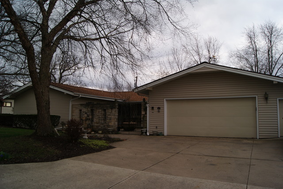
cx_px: 142
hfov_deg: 61.9
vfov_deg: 43.7
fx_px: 236
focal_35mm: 30
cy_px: 94
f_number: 9
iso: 100
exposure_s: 1/80
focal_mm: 20
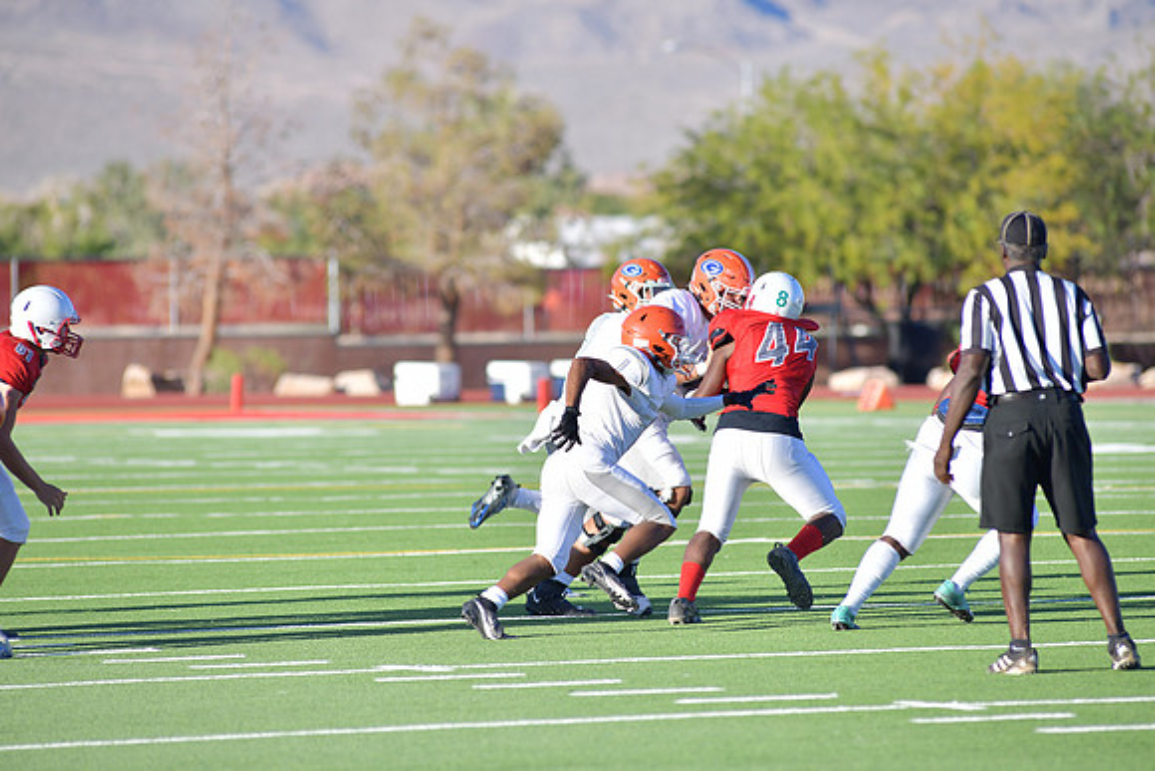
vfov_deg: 4.6
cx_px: 578
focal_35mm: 300
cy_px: 386
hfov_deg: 6.9
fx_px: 9627
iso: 560
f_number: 5
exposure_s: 1/3200
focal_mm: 300
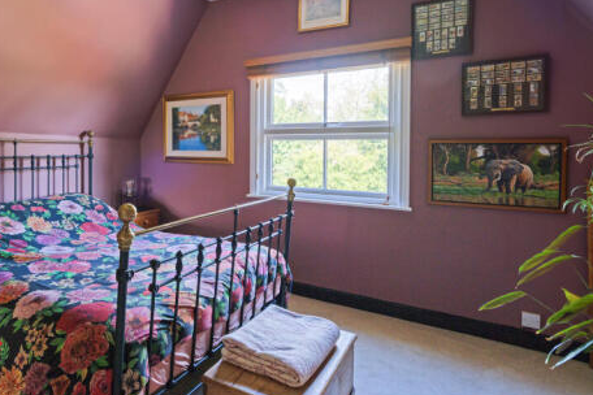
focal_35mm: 23
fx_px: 379
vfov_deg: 54.7
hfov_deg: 73.4
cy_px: 157
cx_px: 191
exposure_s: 1/2
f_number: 8
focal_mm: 16
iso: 320
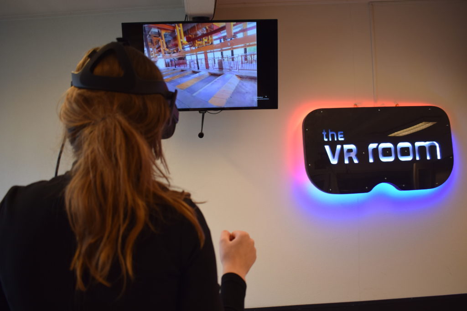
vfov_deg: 40.0
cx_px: 234
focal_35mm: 33
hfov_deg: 57.2
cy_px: 156
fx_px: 428
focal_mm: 22
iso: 400
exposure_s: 1/60
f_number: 4
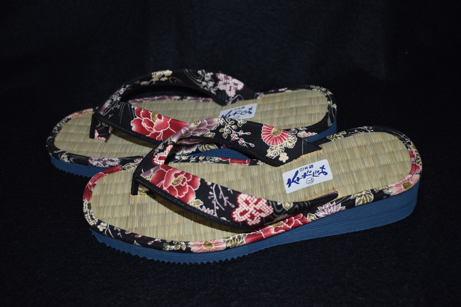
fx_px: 519
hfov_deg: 47.9
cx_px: 230
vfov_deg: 33.0
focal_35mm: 40
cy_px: 154
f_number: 4
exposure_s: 1/125
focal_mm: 27
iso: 360
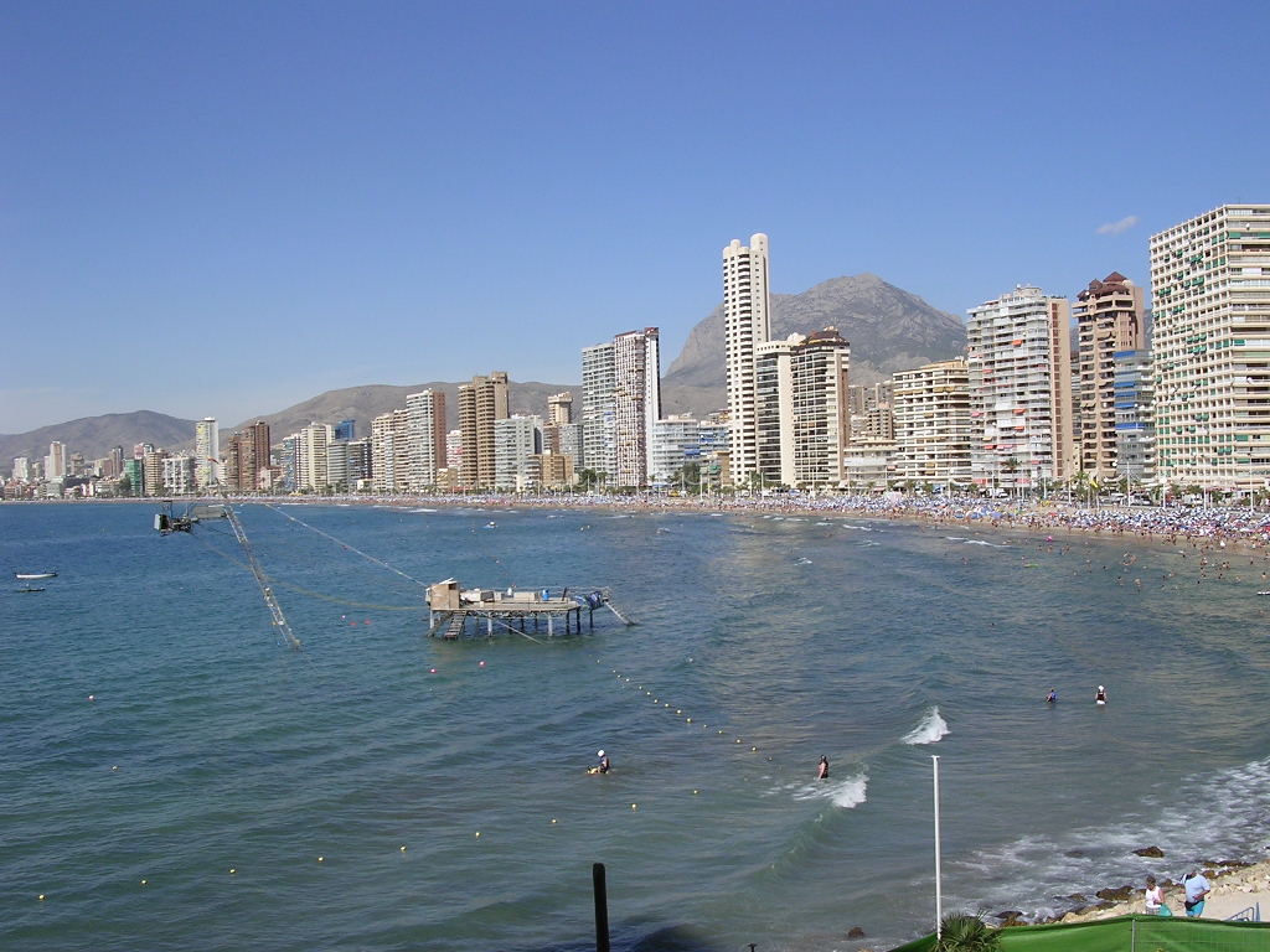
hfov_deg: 49.0
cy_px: 476
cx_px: 635
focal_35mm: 38
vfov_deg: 37.7
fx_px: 1394
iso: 100
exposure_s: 1/411
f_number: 5.6
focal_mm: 5.8
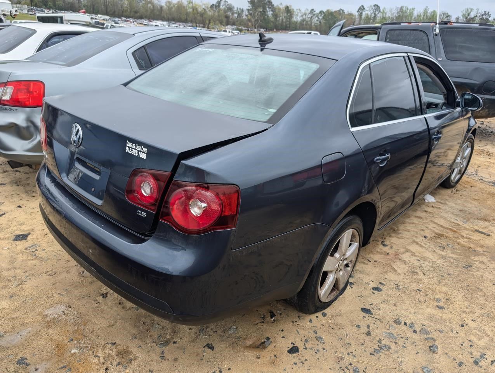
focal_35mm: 24
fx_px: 344
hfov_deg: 71.5
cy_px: 186
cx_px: 248
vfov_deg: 56.9
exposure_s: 1/323
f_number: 1.68
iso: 77
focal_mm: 6.9
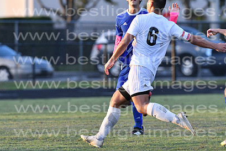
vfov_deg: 2.2
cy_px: 48
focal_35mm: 638
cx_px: 139
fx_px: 4006
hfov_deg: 3.2
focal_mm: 300
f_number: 4.5
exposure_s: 1/1000
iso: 1600
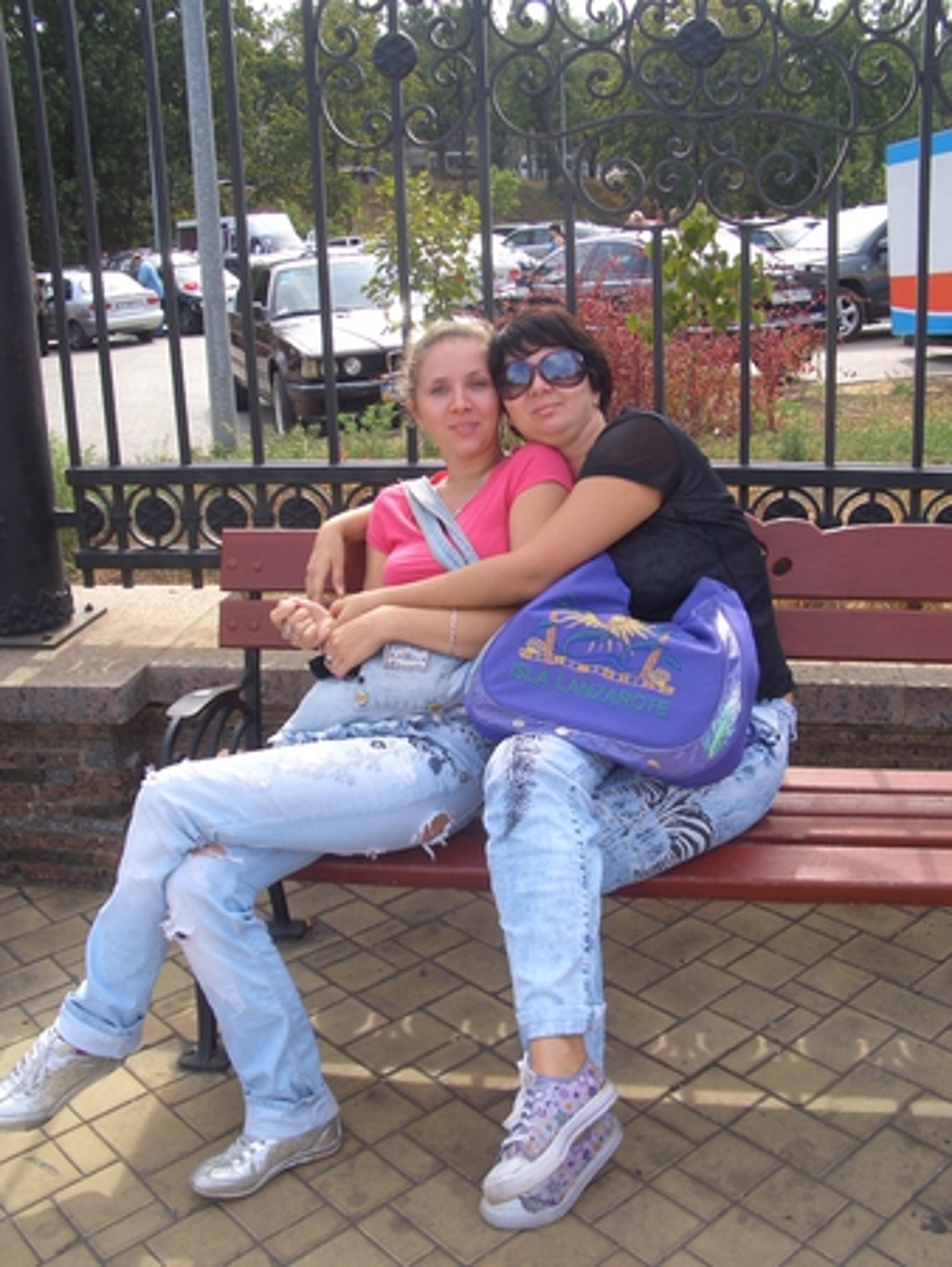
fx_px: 1282
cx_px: 476
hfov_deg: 40.7
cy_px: 634
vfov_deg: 52.6
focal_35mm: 35
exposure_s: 1/160
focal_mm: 5.8
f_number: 4.3
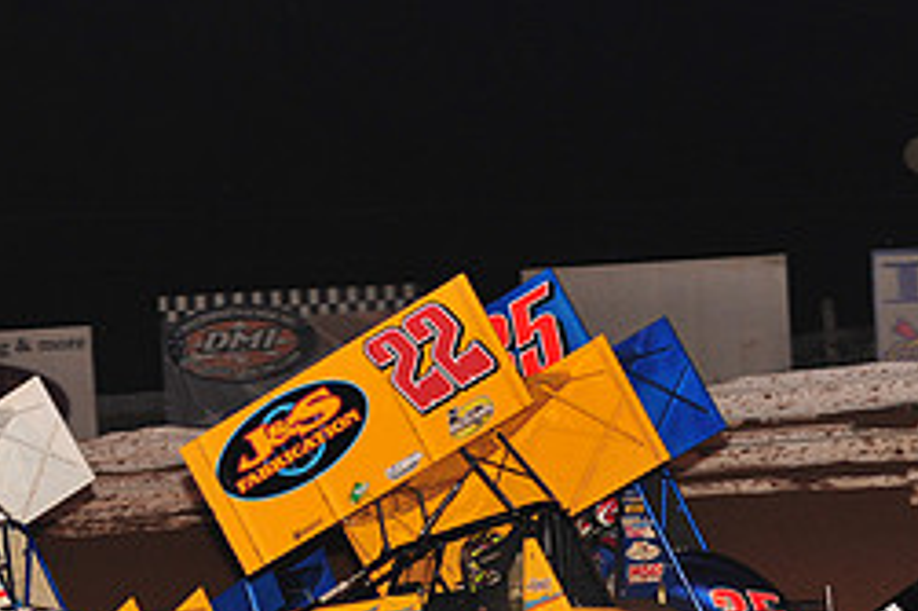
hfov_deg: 10.2
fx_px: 5071
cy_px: 523
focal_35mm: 199
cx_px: -91
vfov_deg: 6.9
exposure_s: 1/320
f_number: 6.3
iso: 1000
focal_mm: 86
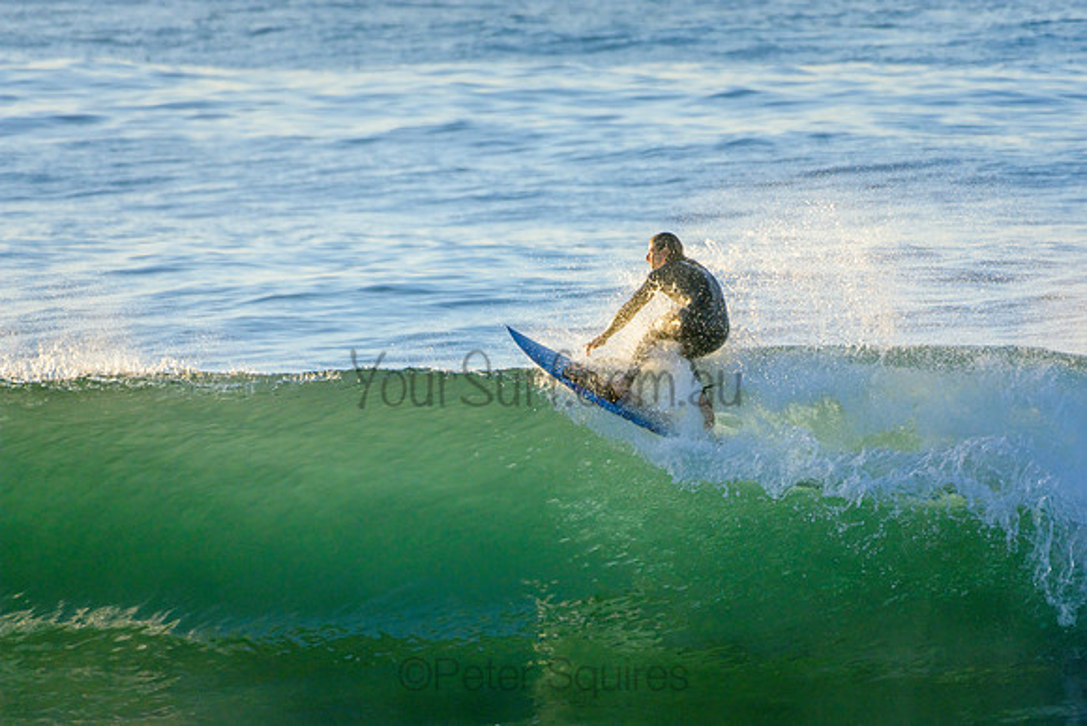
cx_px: 544
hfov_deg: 2.7
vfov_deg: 1.8
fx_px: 22656
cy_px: 363
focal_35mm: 750
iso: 500
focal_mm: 500
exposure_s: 1/2000
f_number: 5.6
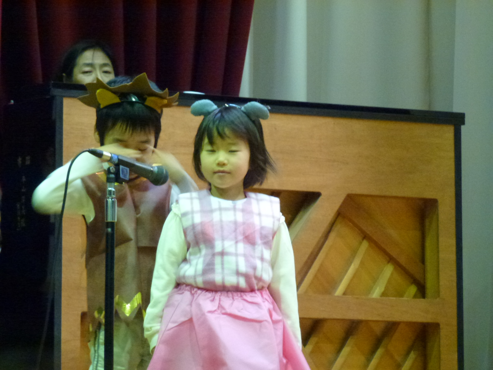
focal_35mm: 232
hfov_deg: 8.5
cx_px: 246
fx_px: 3304
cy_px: 185
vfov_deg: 6.4
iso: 800
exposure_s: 1/10
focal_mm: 41.5
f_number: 5.6
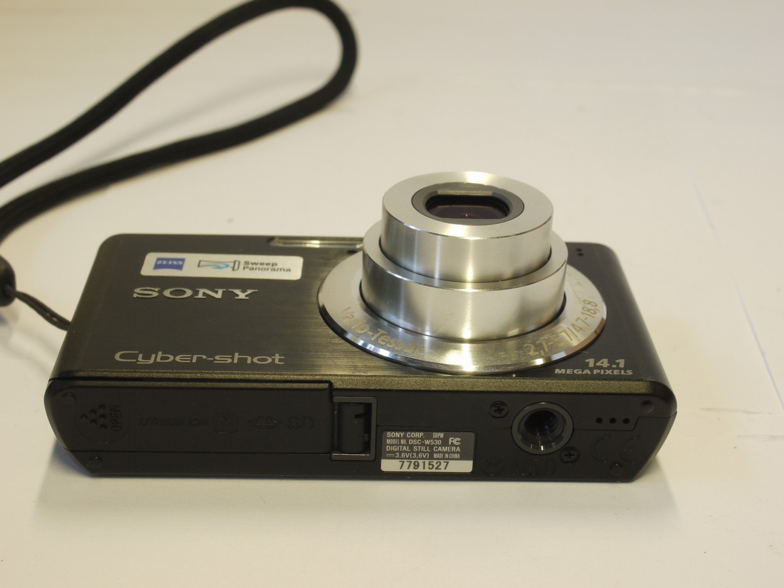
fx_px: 1359
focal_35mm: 60
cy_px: 294
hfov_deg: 32.2
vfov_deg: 24.4
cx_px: 392
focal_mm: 30
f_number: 10
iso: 400
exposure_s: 1/13
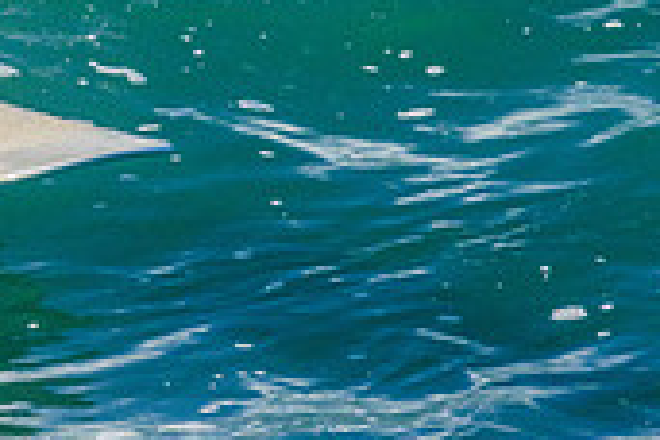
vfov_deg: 0.4
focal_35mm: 3142
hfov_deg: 0.7
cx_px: 91
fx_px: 57599
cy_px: -118
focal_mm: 800
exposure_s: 1/2000
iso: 1000
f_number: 11
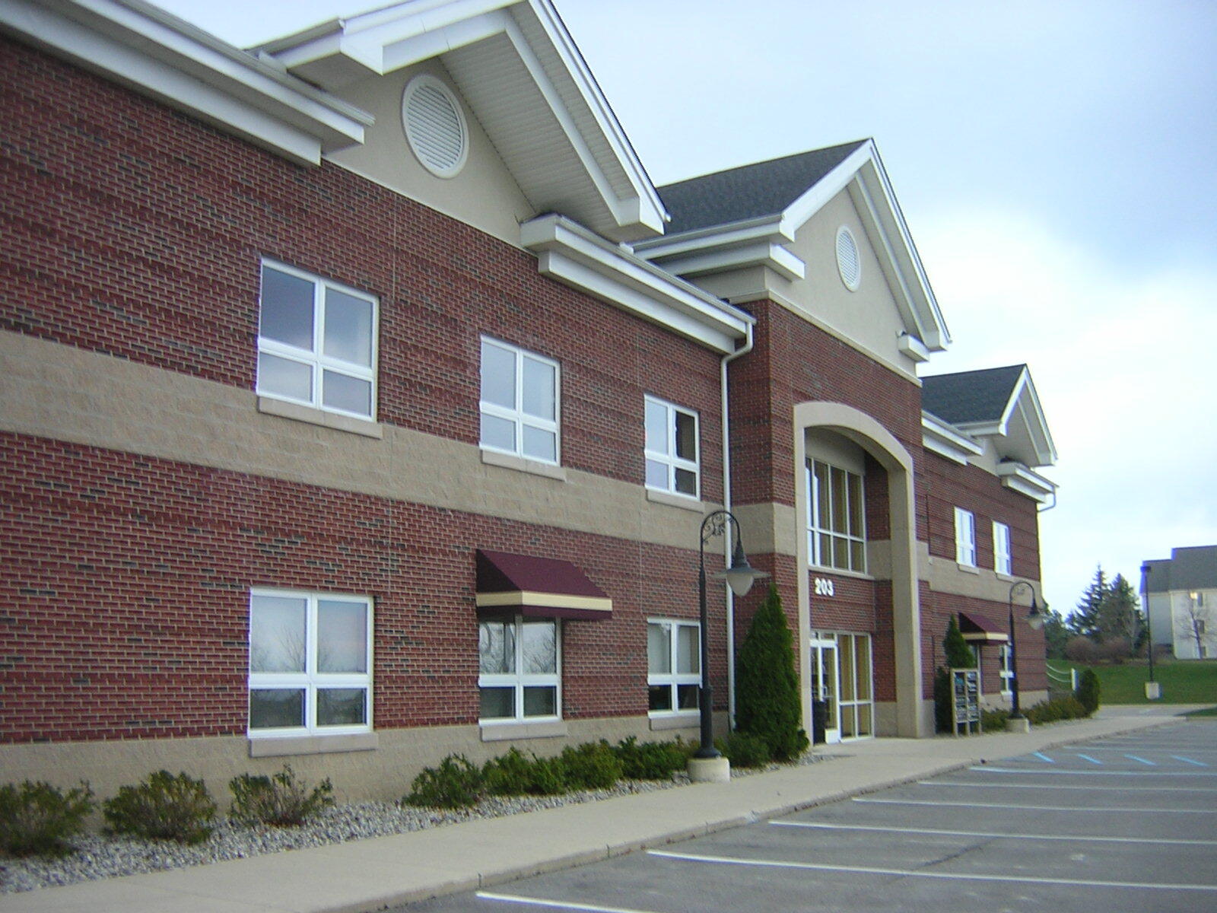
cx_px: 608
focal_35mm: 36
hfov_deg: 51.4
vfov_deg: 39.7
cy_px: 456
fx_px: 1266
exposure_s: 1/30
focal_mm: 4.7
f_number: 2.6
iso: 113
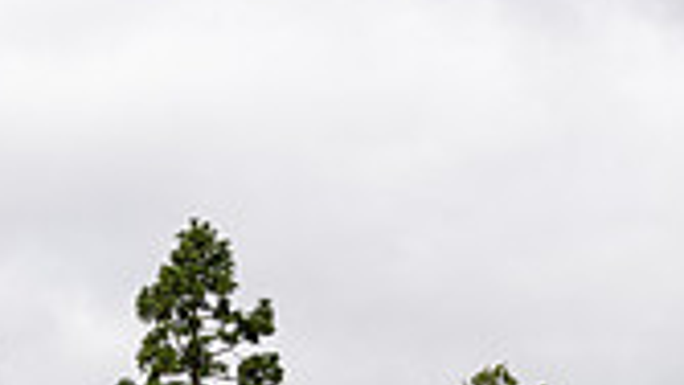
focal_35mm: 127
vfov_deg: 9.4
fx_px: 2304
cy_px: 502
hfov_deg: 16.6
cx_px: 25
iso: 100
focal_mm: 35
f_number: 5.6
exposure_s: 1/400
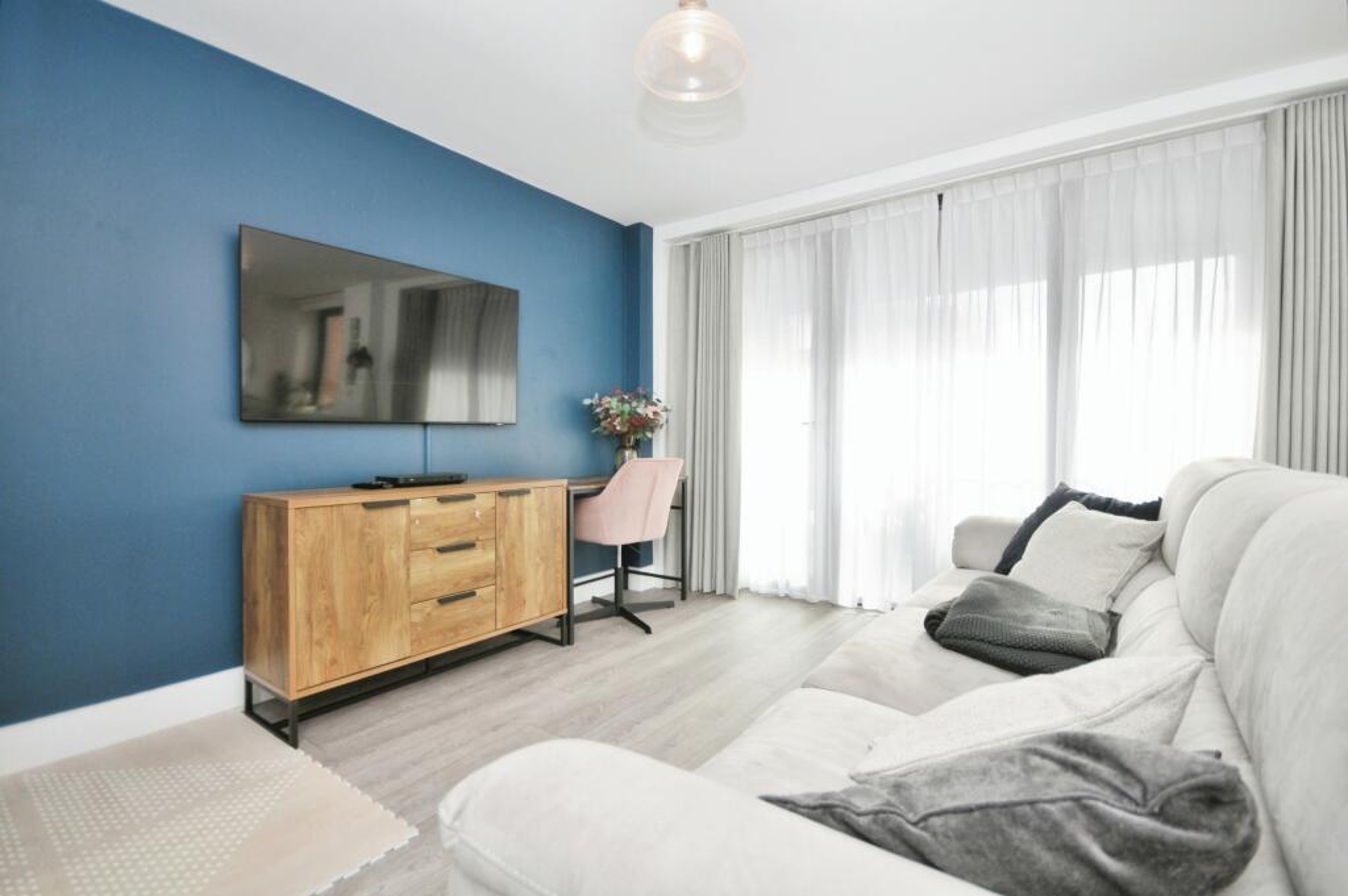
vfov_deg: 77.2
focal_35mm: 15
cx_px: 674
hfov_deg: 100.4
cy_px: 448
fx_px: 561
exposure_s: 1/60
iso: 200
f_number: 5
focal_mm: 10
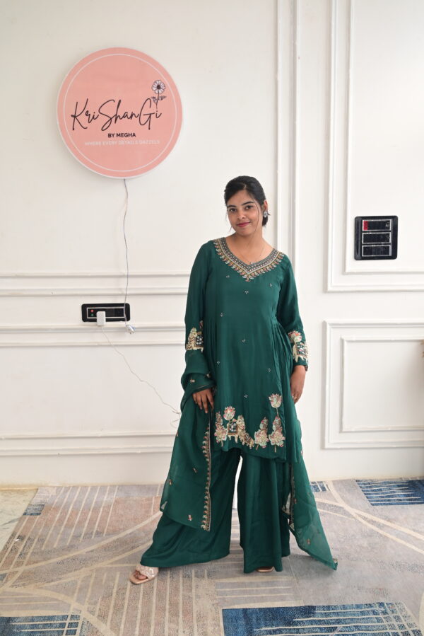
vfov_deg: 55.1
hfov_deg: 38.4
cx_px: 212
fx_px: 609
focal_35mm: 34
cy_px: 318
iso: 640
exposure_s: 1/250
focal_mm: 34.5
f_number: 6.3
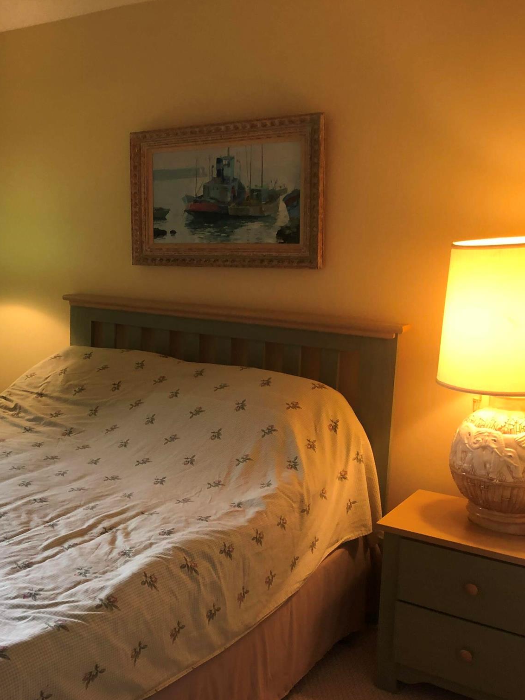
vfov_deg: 49.0
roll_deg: +0.5
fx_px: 768
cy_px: 354
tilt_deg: -9.6
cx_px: 80
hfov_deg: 36.0
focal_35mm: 38
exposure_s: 1/20
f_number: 1.8
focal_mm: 4
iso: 40
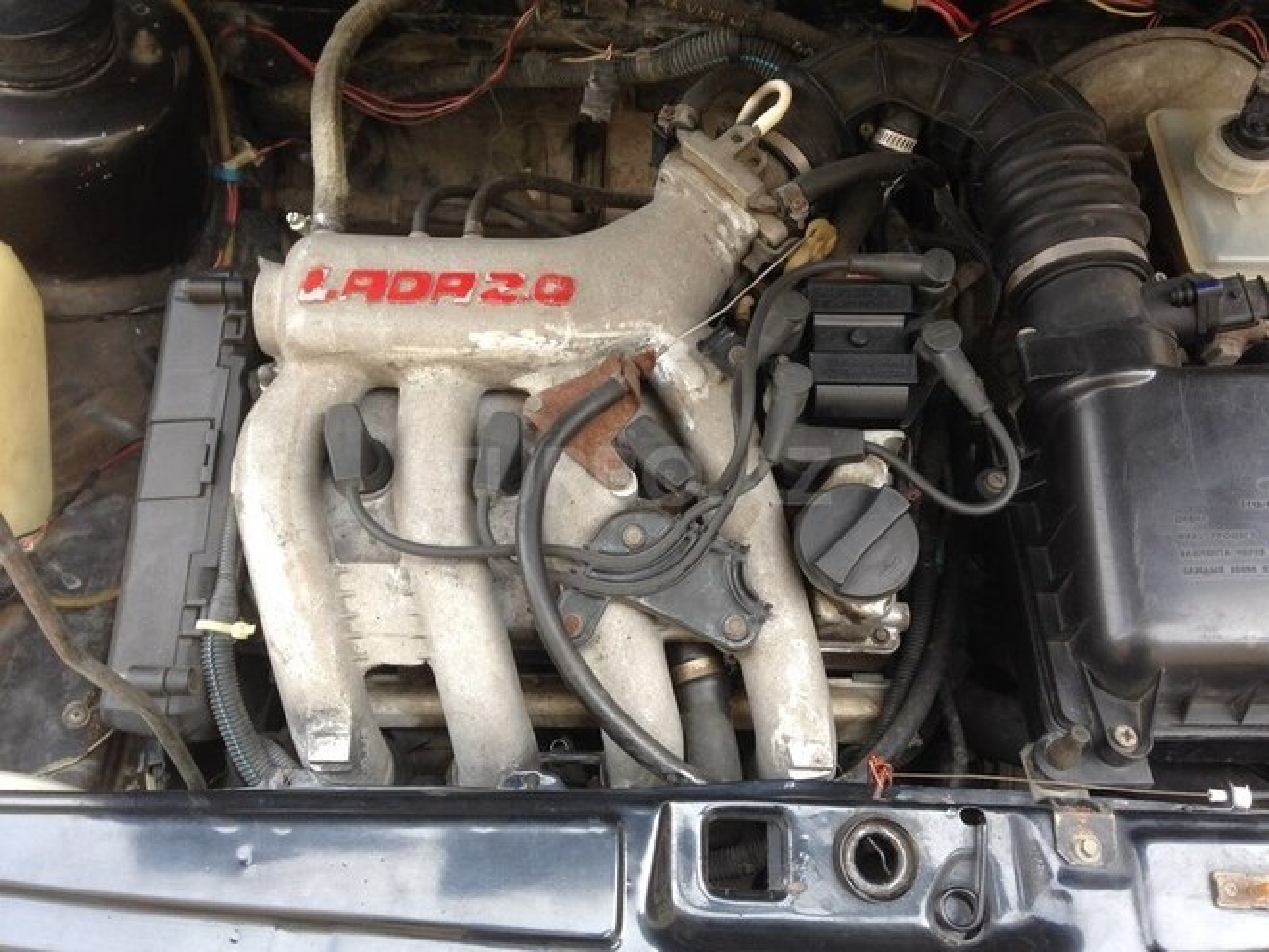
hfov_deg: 55.4
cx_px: 634
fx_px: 1210
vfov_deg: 42.9
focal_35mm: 33
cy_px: 476
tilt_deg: -58.3
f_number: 2.4
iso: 64
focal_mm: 4.12
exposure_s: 1/60
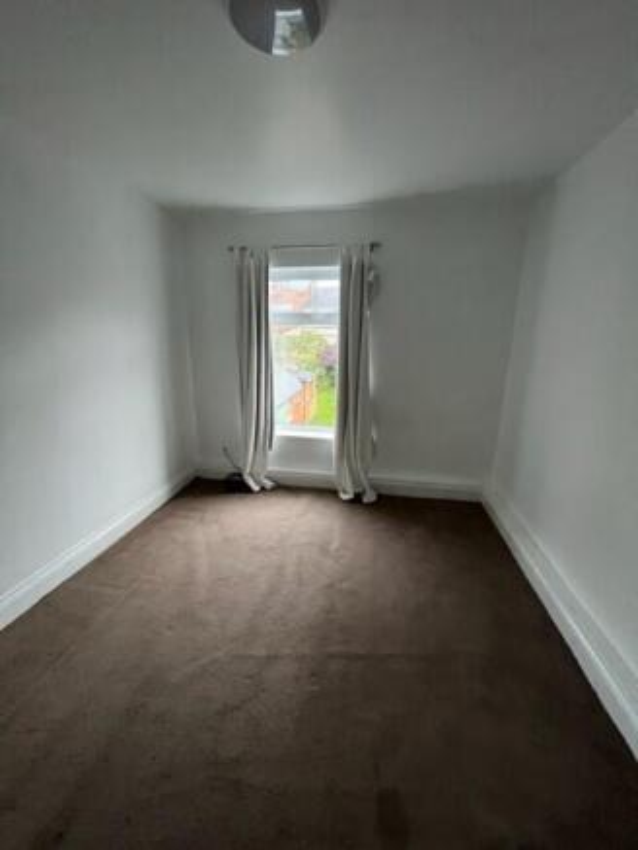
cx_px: 319
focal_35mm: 13
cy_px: 425
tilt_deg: -13.1
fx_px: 319
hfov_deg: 89.9
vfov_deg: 106.2
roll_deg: -0.4
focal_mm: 1.57
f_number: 1.8
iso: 320
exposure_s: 1/50
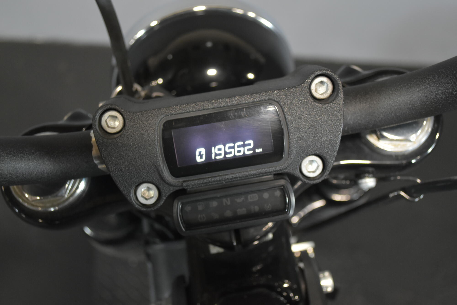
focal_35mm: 51
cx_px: 228
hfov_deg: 38.9
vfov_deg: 26.5
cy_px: 152
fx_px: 648
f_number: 5
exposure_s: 1/25
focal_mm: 34
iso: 1600
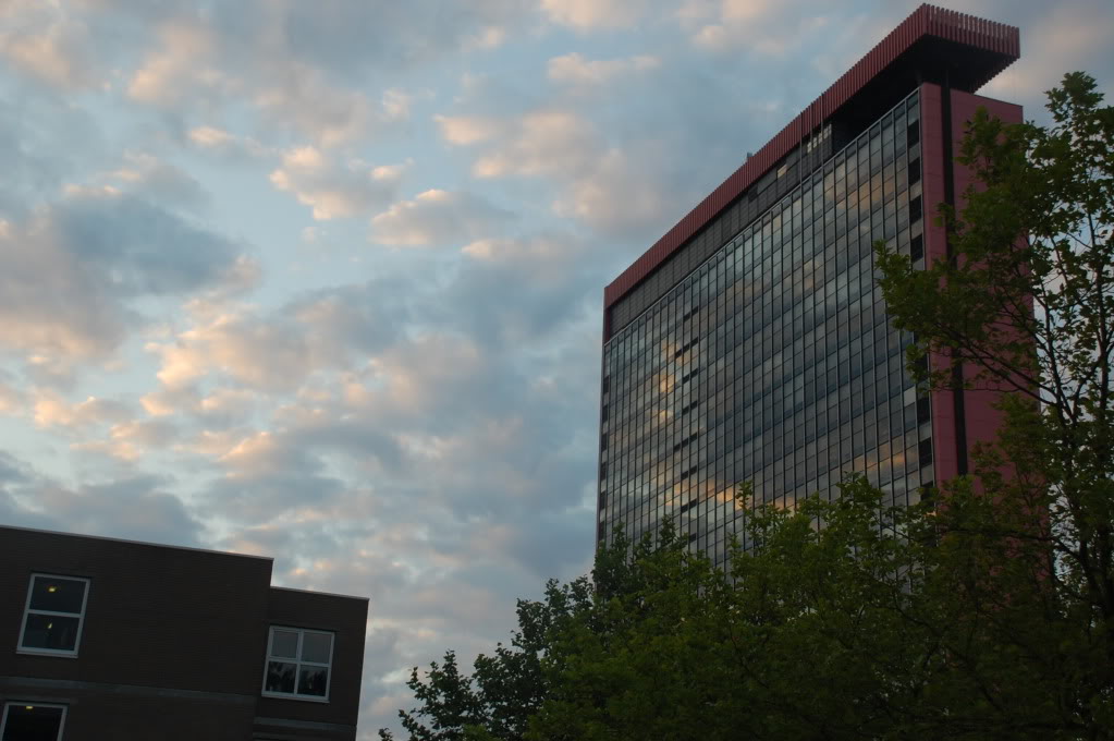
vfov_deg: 25.7
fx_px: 1623
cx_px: 557
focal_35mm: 52
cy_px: 370
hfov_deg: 37.9
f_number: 5.6
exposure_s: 1/125
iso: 200
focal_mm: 35
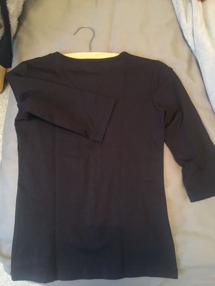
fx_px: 240
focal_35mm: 29
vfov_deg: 61.7
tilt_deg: -79.2
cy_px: 143
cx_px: 108
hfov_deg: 48.2
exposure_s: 1/17
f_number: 2.2
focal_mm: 4.15
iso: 500
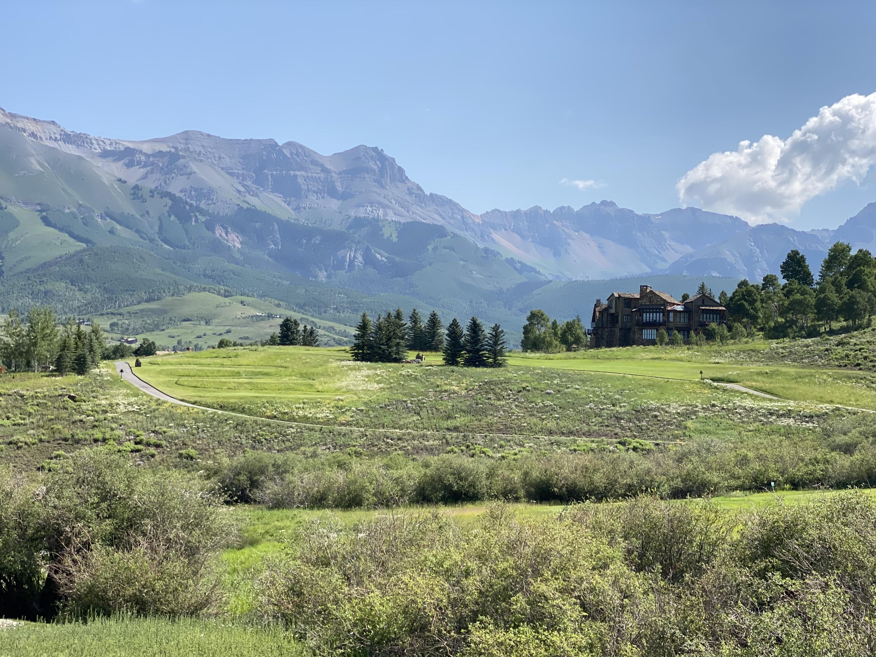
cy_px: 328
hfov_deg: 36.8
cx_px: 438
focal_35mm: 52
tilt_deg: +2.6
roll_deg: -1.9
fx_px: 1316
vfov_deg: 28.0
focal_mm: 6
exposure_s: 1/1712
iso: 20
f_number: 2
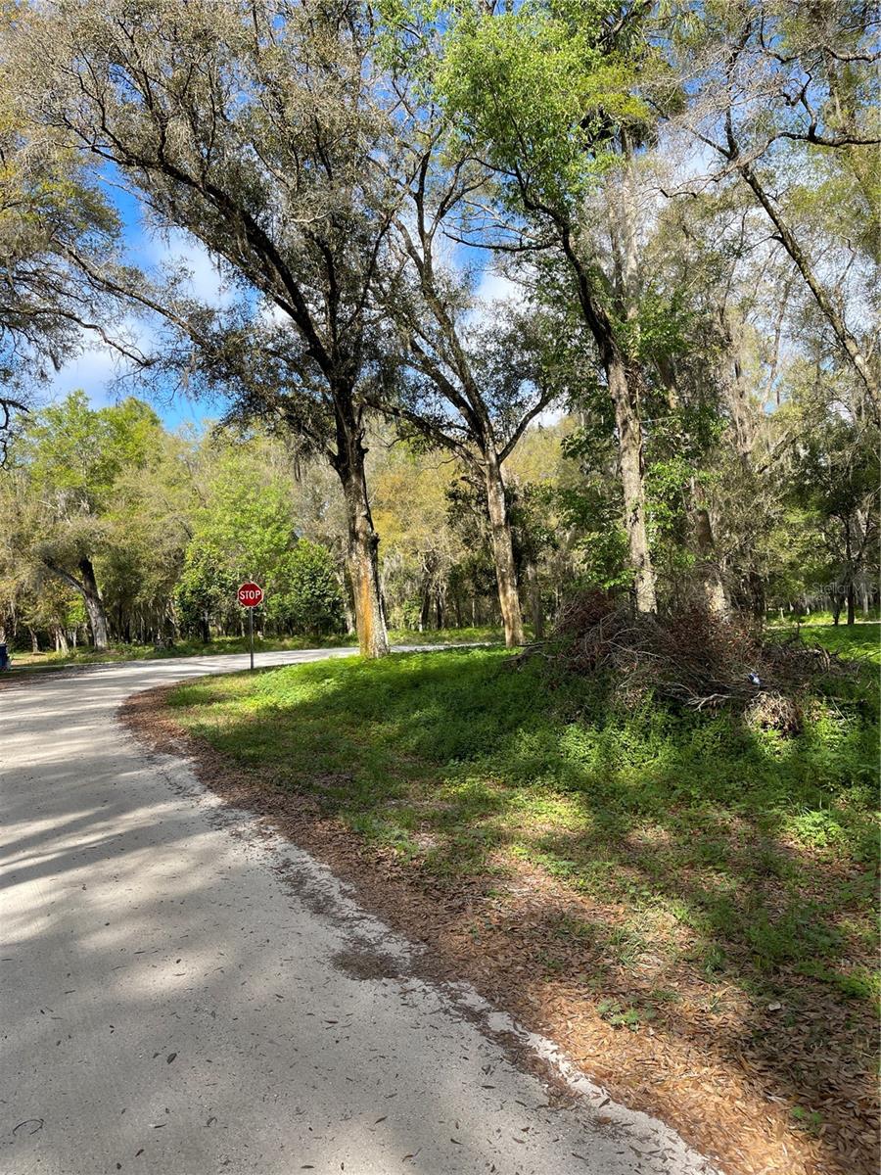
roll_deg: +2.1
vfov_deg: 67.3
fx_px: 882
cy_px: 588
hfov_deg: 53.1
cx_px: 440
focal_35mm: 26
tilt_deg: +3.2
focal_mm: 5.1
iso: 32
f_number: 1.6
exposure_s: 1/1130
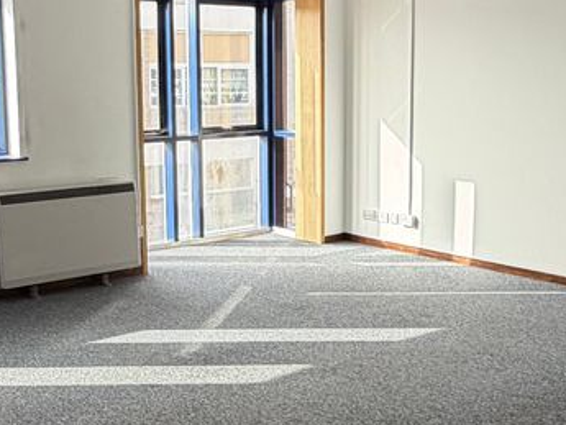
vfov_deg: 32.2
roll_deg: -0.6
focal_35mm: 45
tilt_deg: -7.4
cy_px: 198
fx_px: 736
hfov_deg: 41.8
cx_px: 353
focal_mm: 2.22
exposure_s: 1/138
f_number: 2.2
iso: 40
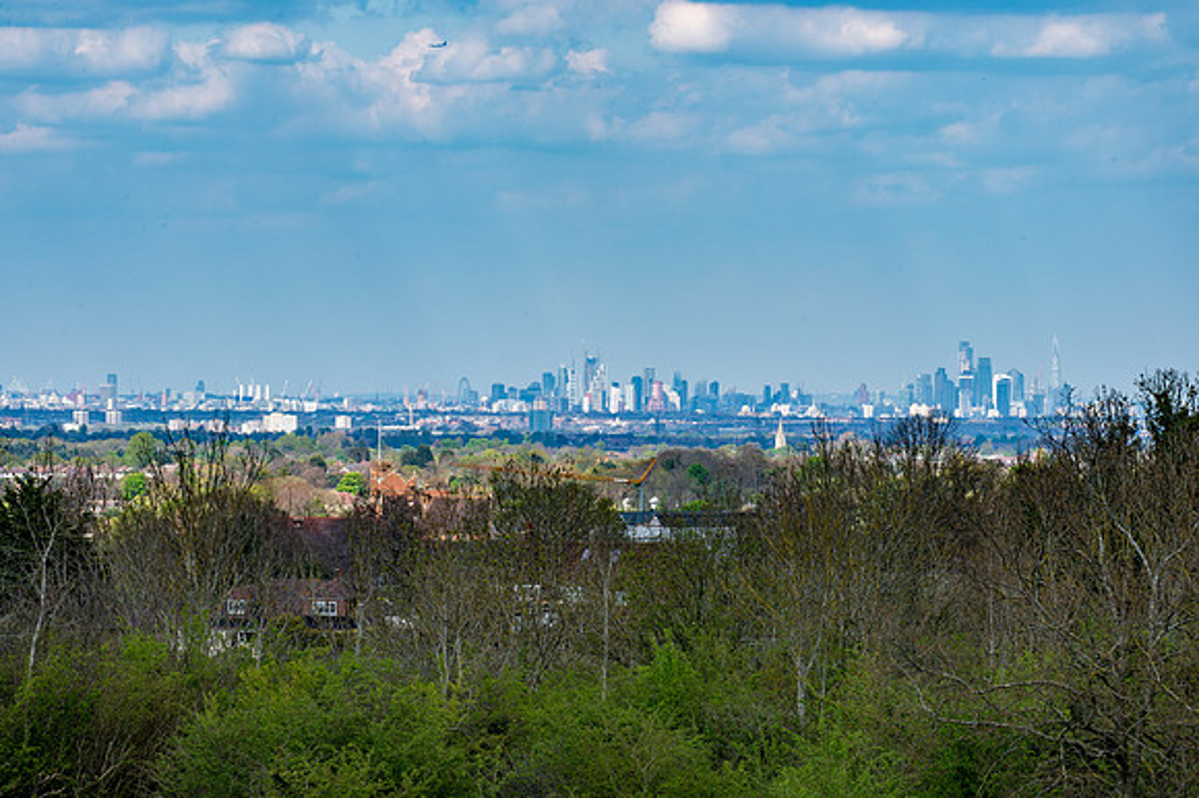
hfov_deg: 10.2
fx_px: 6702
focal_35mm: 201
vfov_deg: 6.8
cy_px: 399
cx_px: 600
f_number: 14
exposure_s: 1/100
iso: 100
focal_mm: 200
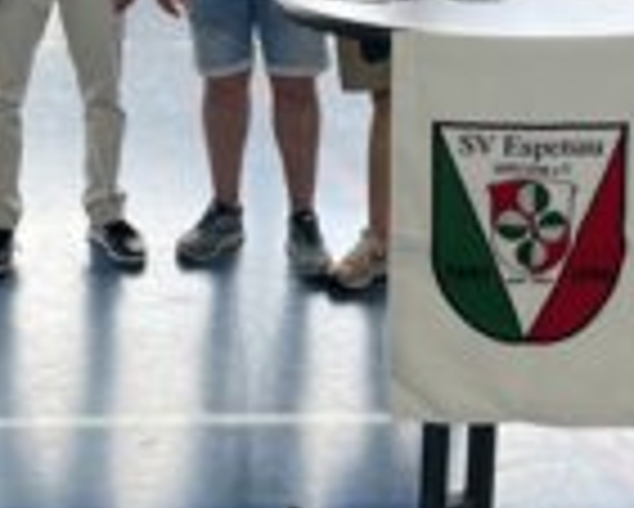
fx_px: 1352
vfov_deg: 20.2
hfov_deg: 25.3
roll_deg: -0.4
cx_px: 22
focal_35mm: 72
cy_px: -67
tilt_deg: -7.0
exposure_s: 1/121
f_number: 1.6
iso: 32
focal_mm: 4.2
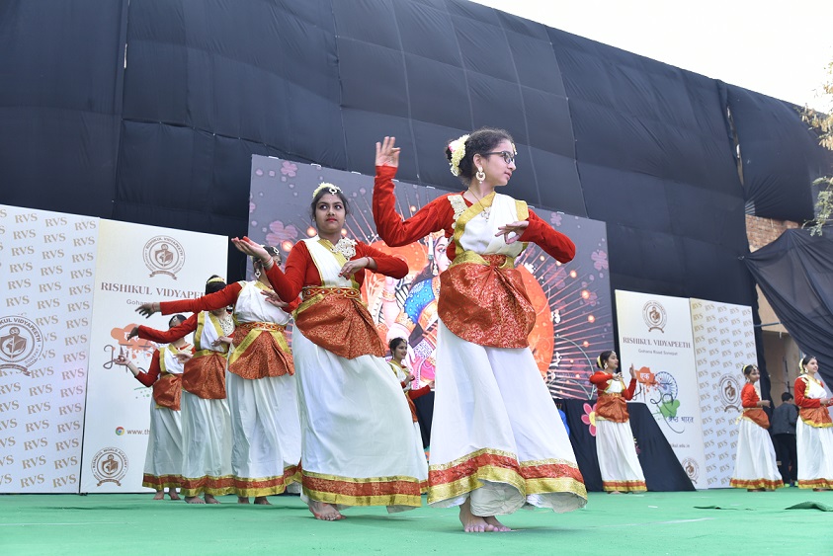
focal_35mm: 35
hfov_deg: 54.4
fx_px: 810
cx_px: 416
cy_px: 278
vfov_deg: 37.9
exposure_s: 1/250
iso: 500
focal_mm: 35
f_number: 5.6
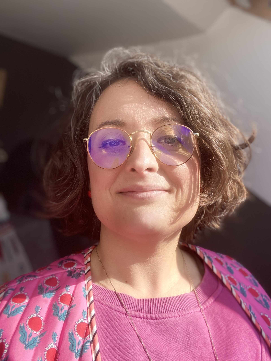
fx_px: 313
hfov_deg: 46.8
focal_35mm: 30
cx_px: 136
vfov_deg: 60.0
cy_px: 180
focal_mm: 2.71
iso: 25
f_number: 2.2
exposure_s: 1/552
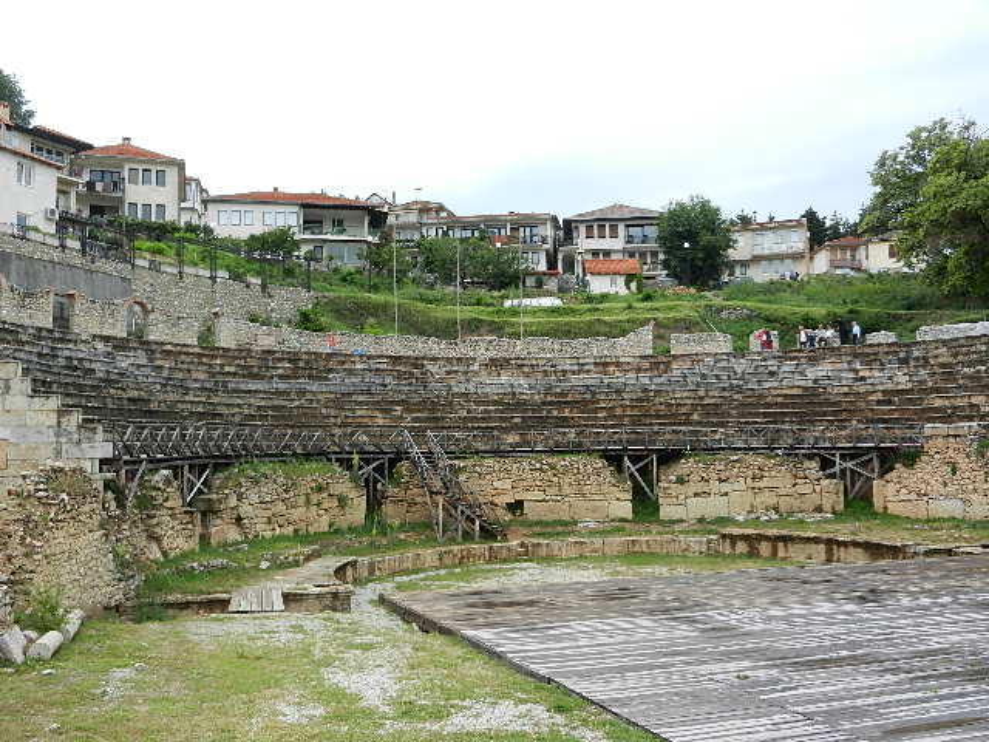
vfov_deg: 42.9
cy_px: 371
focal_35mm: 33
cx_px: 494
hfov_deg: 55.4
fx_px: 943
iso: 160
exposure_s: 1/500
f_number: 3.8
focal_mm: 5.9
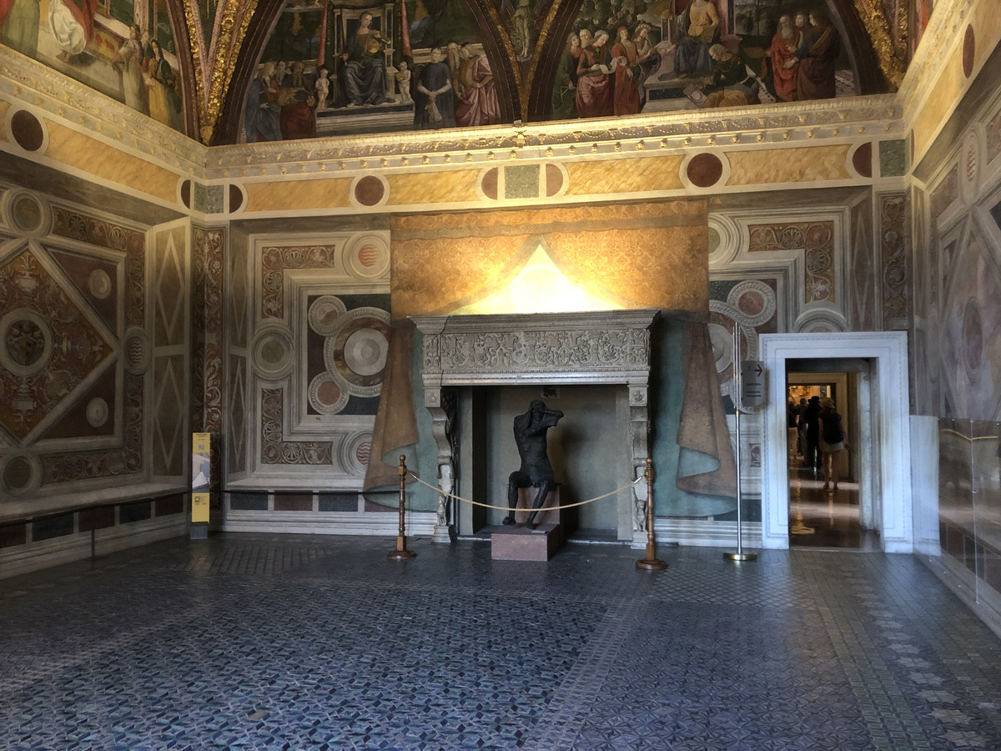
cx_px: 500
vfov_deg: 49.7
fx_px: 810
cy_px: 376
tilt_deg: +1.7
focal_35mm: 28
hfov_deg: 63.4
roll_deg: +1.1
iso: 100
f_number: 1.8
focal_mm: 4
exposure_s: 1/4
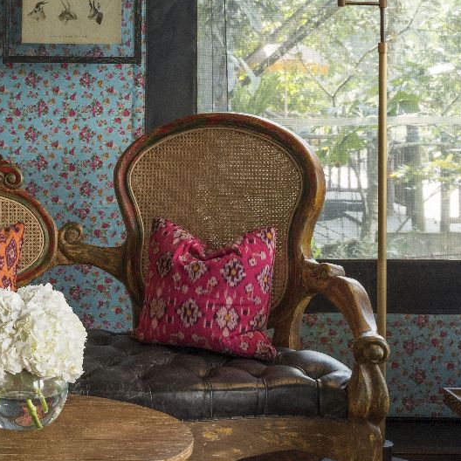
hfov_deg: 24.6
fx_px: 1009
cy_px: 42
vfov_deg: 24.9
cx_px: 10
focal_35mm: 67
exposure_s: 1/15
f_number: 9
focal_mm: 32
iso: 800
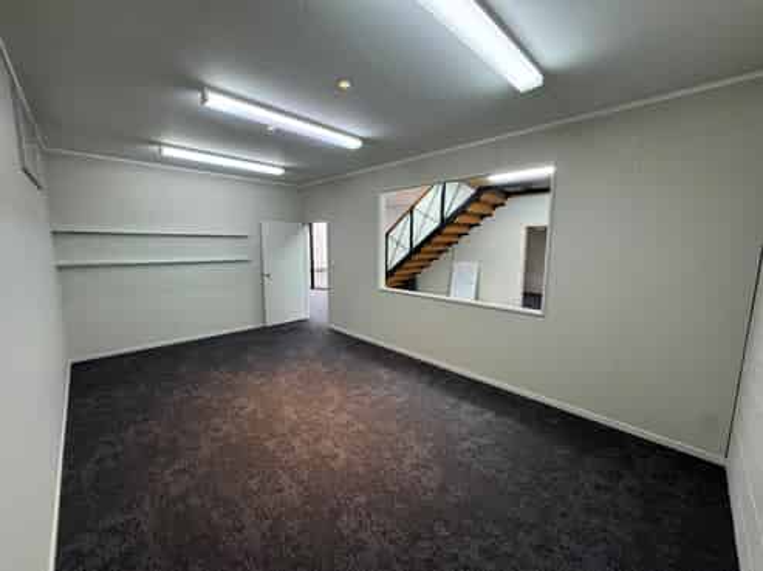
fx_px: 308
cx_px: 382
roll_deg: +0.0
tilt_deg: -6.2
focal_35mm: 14
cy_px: 286
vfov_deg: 85.6
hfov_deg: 102.1
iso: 200
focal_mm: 2.22
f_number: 2.2
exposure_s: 1/50
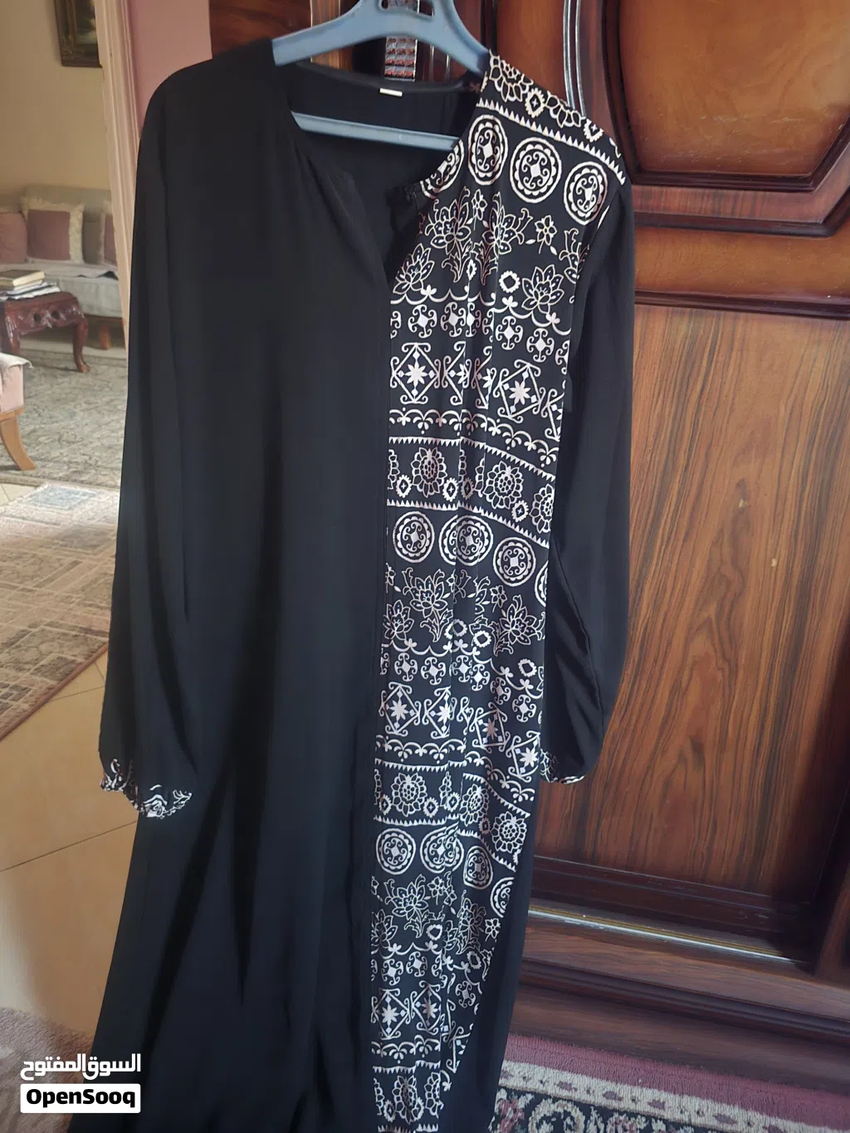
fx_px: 753
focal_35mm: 23
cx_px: 425
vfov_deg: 73.9
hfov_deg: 58.9
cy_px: 566
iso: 2500
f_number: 1.7
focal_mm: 6.3
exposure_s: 1/33.3
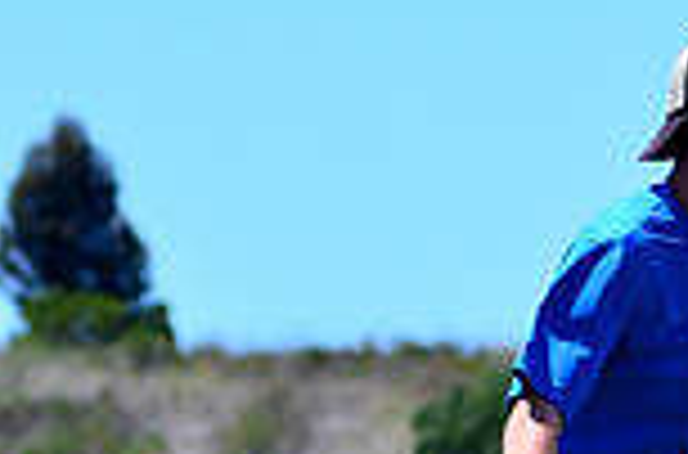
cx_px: 1264
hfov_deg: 3.9
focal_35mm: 523
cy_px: 593
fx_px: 9964
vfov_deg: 2.6
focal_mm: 92
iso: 250
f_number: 4
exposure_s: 1/2500
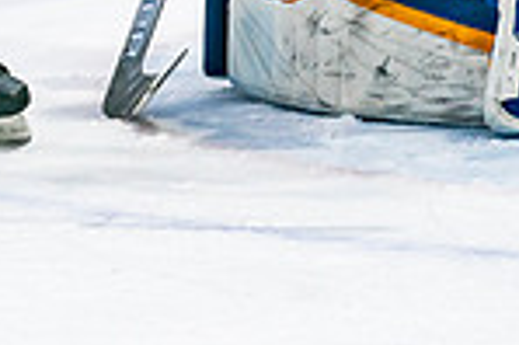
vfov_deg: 2.3
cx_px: 168
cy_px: -235
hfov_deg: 3.4
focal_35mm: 603
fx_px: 8684
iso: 500
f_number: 3.2
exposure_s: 1/640
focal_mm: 110
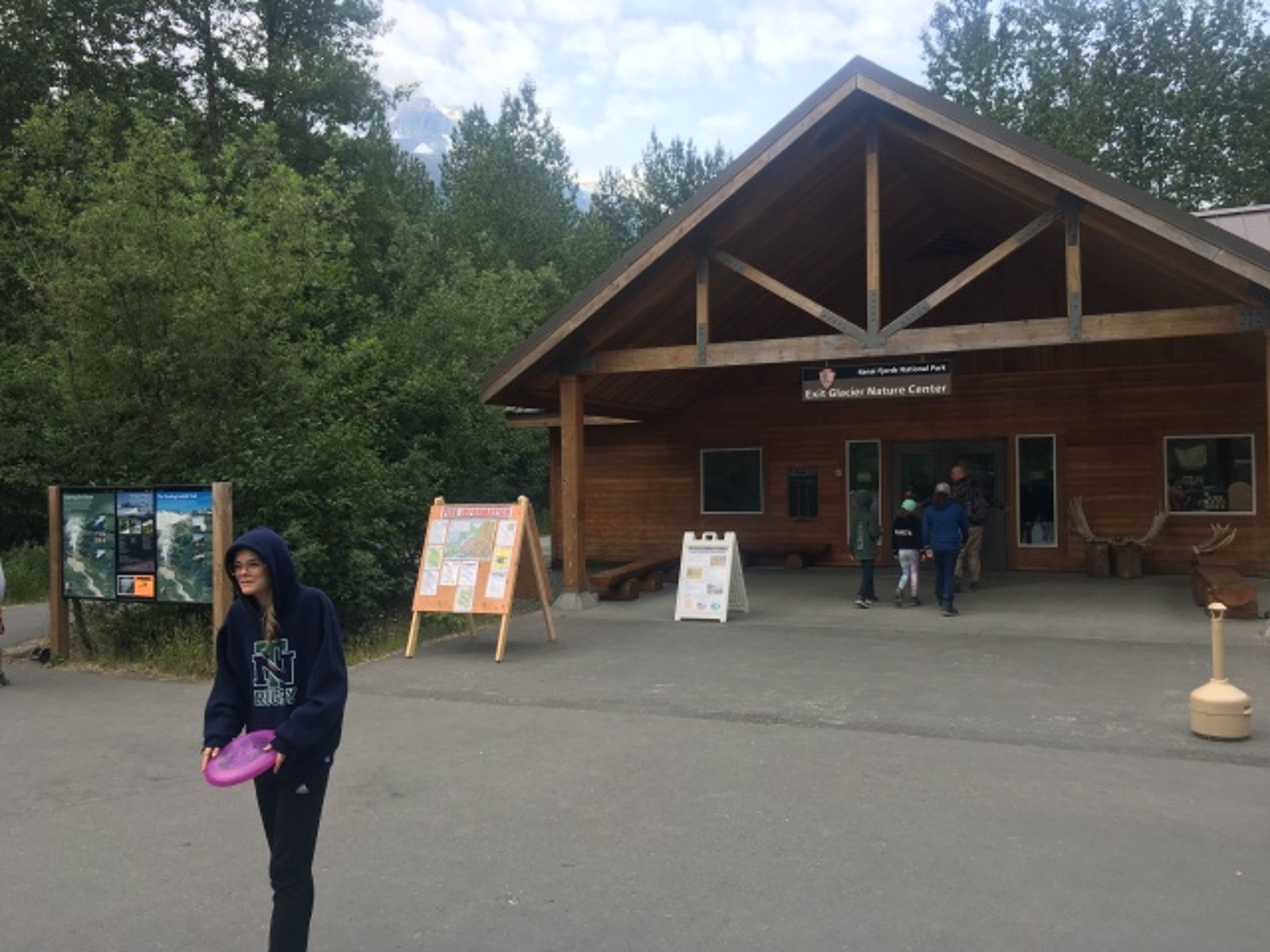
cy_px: 476
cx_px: 635
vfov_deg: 48.2
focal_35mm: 29
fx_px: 1064
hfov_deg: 61.7
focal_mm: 4.15
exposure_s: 1/257
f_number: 2.2
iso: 25
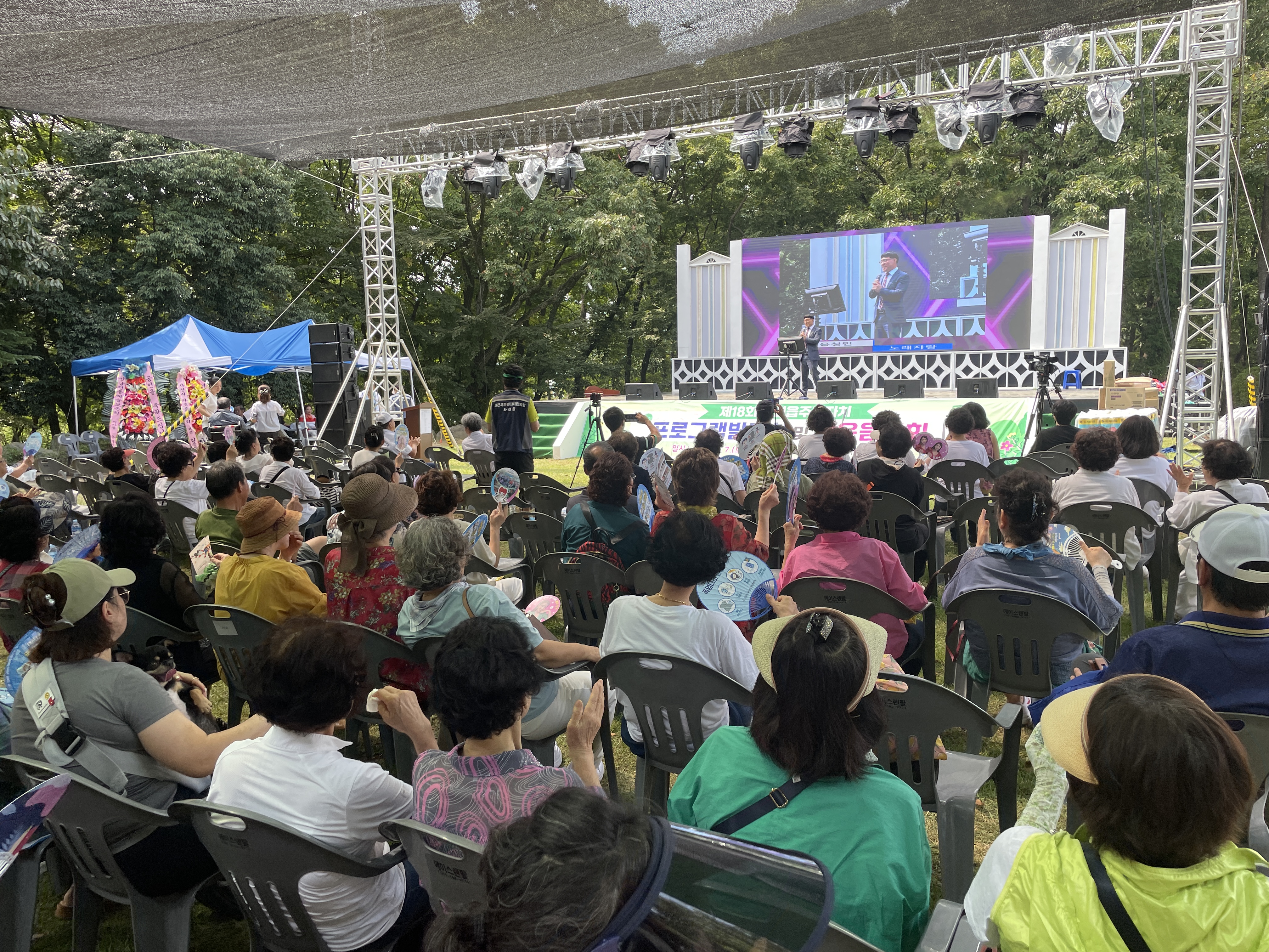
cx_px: 634
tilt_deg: -7.2
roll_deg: +0.4
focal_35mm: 26
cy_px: 476
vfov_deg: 53.1
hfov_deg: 67.3
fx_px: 953
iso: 32
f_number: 1.6
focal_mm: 4.2
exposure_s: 1/485
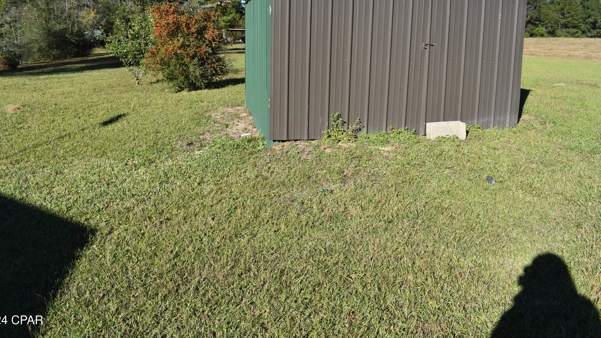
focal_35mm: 30
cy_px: 127
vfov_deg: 38.7
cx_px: 290
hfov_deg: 64.3
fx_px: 478
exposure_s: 1/400
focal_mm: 18
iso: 200
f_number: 10
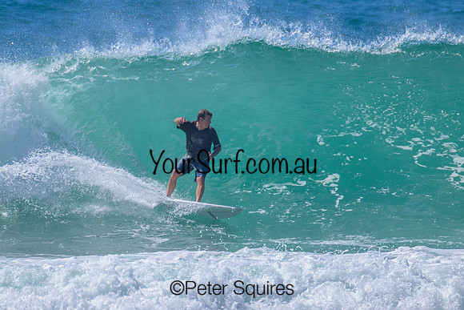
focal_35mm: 914
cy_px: 149
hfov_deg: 2.3
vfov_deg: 1.5
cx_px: 199
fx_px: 11785
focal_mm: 800
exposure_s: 1/2000
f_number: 11
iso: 800
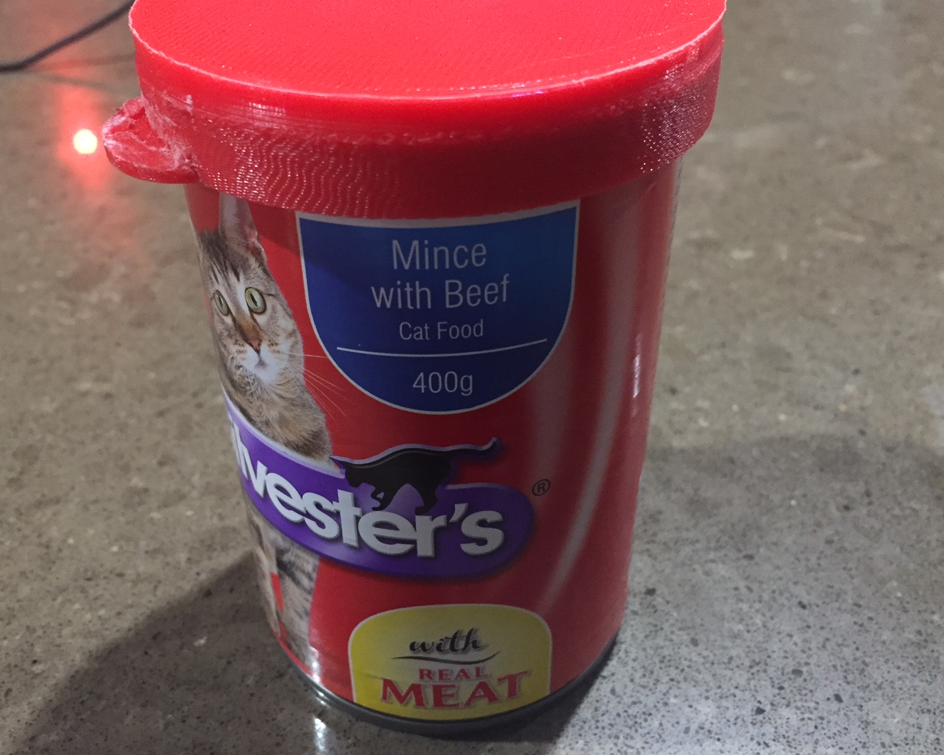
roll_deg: +1.4
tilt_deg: -34.8
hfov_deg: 54.1
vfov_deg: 44.5
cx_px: 426
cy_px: 346
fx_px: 922
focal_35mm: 33
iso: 320
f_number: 2.2
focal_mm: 4.15
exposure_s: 1/17
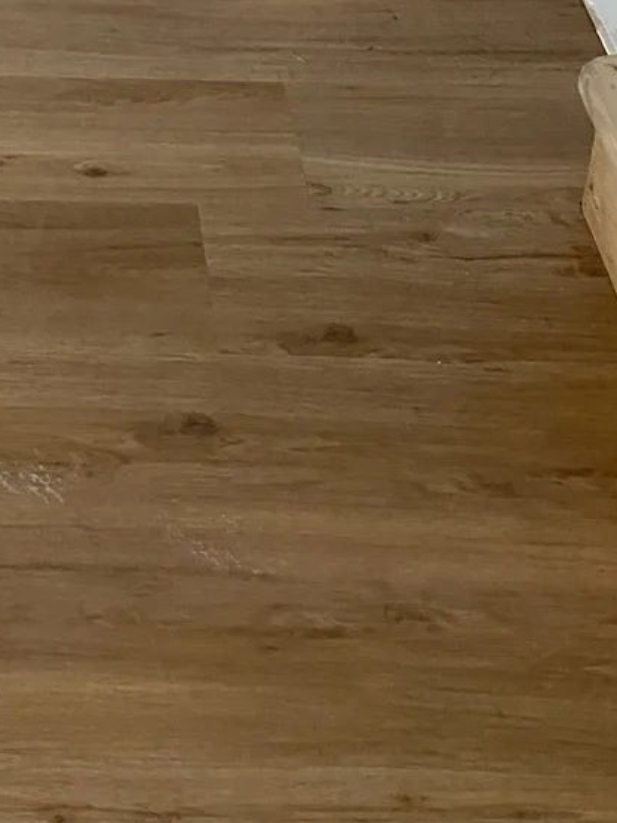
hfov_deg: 18.7
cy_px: -325
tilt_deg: -27.9
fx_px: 1783
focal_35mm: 75
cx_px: -104
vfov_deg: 22.4
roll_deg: +1.0
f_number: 1.8
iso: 250
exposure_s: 1/50
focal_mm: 4.25
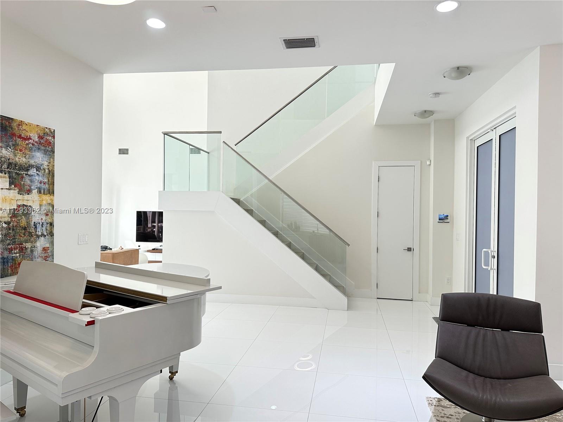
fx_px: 390
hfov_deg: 71.6
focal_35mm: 24
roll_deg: -0.8
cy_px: 211
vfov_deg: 56.8
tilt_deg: -0.3
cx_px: 282
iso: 125
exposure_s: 1/60
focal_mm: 6.86
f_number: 1.78
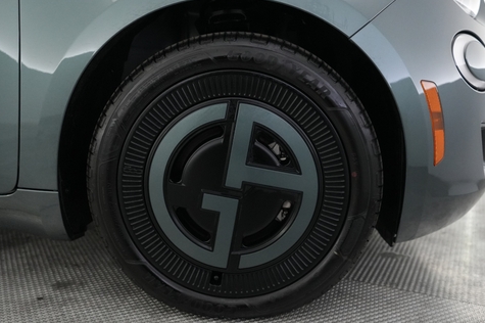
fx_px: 471
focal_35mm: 35
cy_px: 181
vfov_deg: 37.7
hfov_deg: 54.5
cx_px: 238
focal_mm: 26
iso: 4000
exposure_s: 1/160
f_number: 2.8
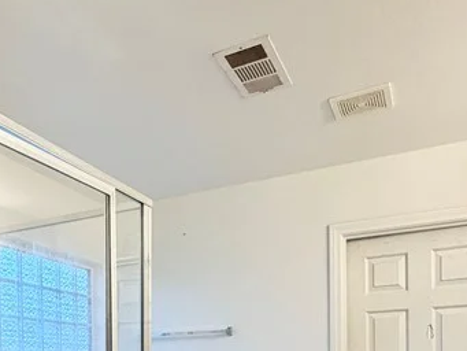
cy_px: 378
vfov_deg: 30.9
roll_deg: +0.3
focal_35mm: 42
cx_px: 77
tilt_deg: -1.6
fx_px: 567
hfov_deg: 42.3
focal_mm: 2.22
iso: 200
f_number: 2.2
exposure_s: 1/120
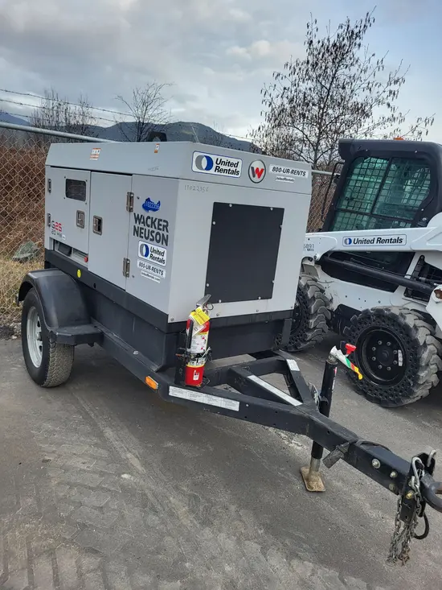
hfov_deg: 53.1
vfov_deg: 67.3
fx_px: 443
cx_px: 221
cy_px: 295
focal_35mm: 26
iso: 40
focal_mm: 5.4
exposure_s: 1/528
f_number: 1.8
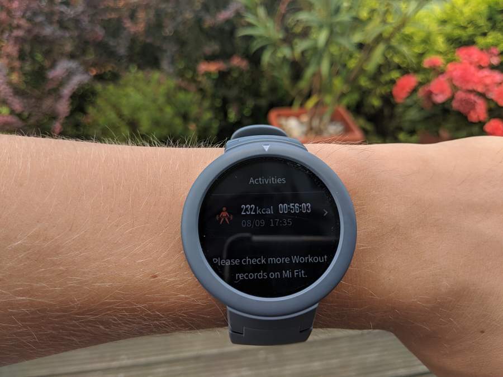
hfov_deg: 65.3
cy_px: 188
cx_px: 252
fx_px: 392
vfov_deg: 51.4
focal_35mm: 27
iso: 53
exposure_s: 1/1064
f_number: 1.8
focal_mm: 4.44
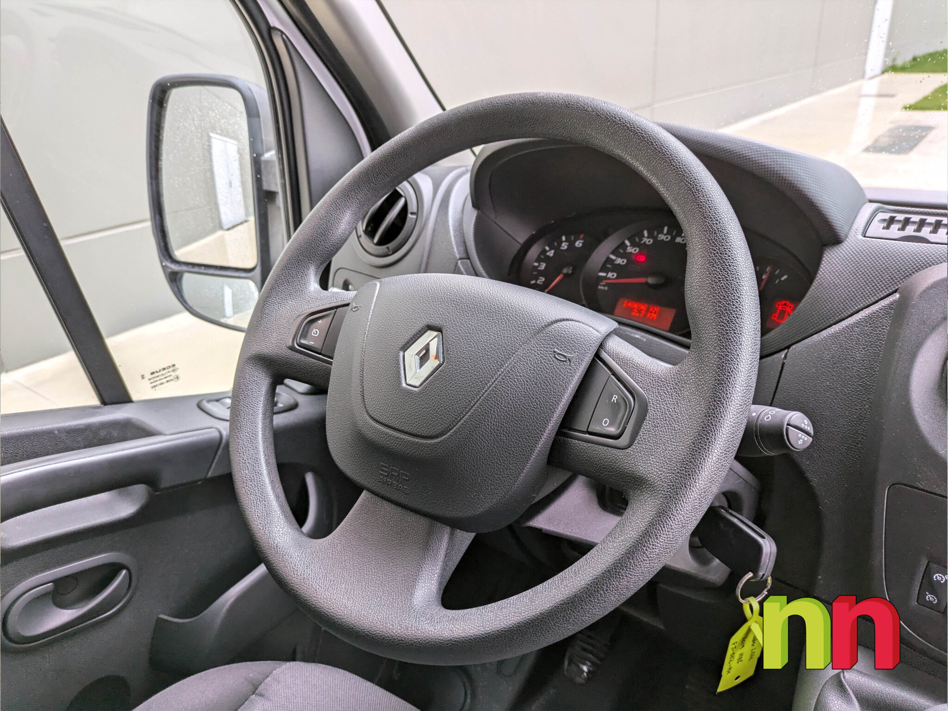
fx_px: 657
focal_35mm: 24
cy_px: 356
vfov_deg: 56.8
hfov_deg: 71.6
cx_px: 474
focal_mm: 6.86
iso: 80
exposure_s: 1/3200
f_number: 1.8
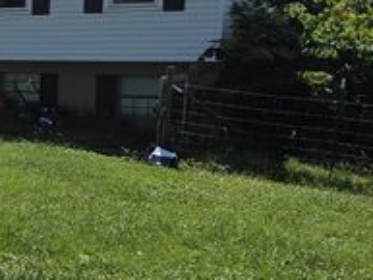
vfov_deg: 21.3
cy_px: 162
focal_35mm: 69
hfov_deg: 23.6
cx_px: -157
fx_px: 744
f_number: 1.9
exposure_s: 1/2805
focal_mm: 2.2
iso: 40
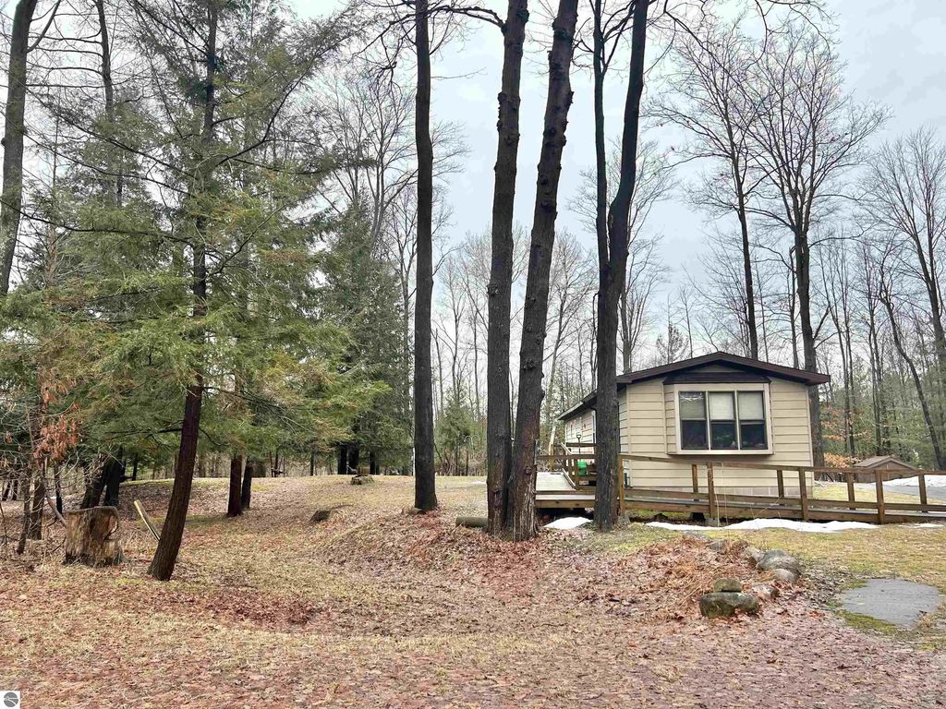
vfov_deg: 53.1
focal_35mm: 26
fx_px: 711
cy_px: 354
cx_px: 473
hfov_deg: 67.3
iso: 50
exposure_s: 1/1029
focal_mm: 5.7
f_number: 1.5
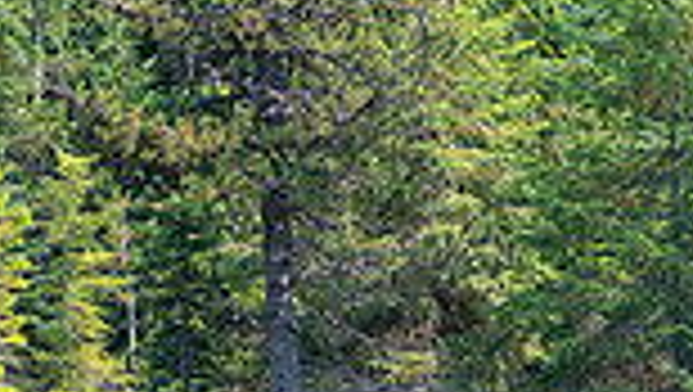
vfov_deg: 2.0
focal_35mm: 611
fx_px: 11239
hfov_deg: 3.5
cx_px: 374
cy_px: 284
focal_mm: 200
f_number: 5
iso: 360
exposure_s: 1/640
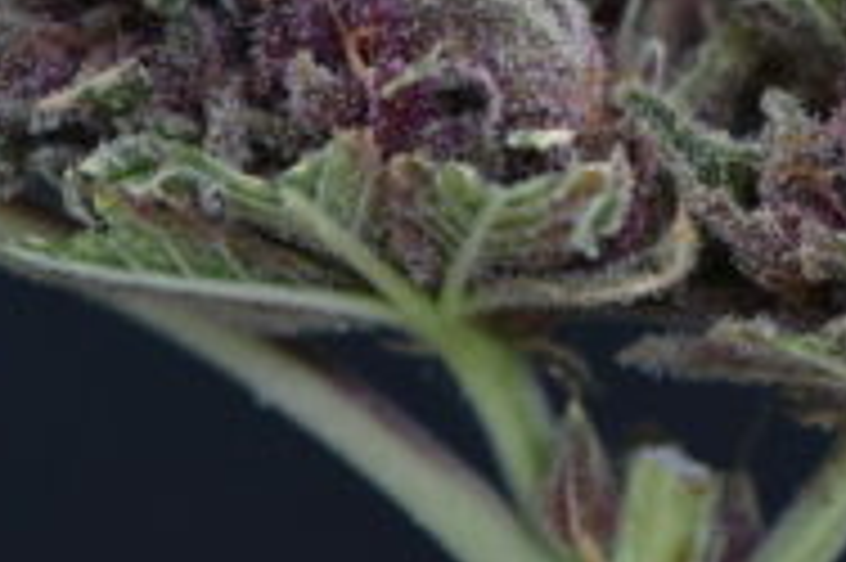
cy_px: -142
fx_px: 10081
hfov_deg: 4.8
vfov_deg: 3.2
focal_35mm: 429
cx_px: 729
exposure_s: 1/800
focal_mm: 105
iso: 2500
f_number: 7.1
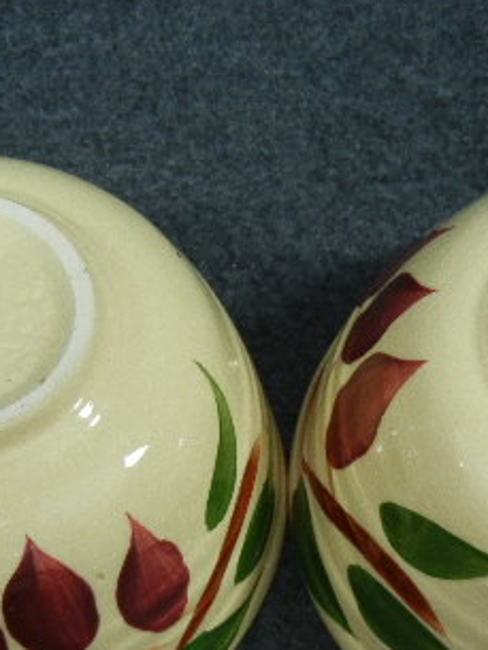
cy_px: 467
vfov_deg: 18.0
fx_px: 2047
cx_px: 281
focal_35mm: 109
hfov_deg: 13.6
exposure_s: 1/30
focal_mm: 9.3
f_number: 3.9
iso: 256
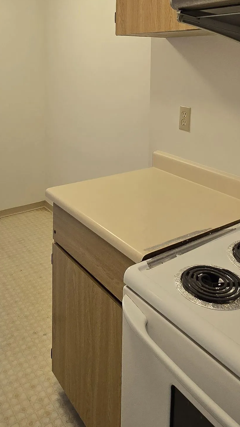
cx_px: 101
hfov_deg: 38.9
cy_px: 95
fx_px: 339
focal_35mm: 30
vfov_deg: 60.0
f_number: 2.2
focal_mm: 2.2
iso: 80
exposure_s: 1/60
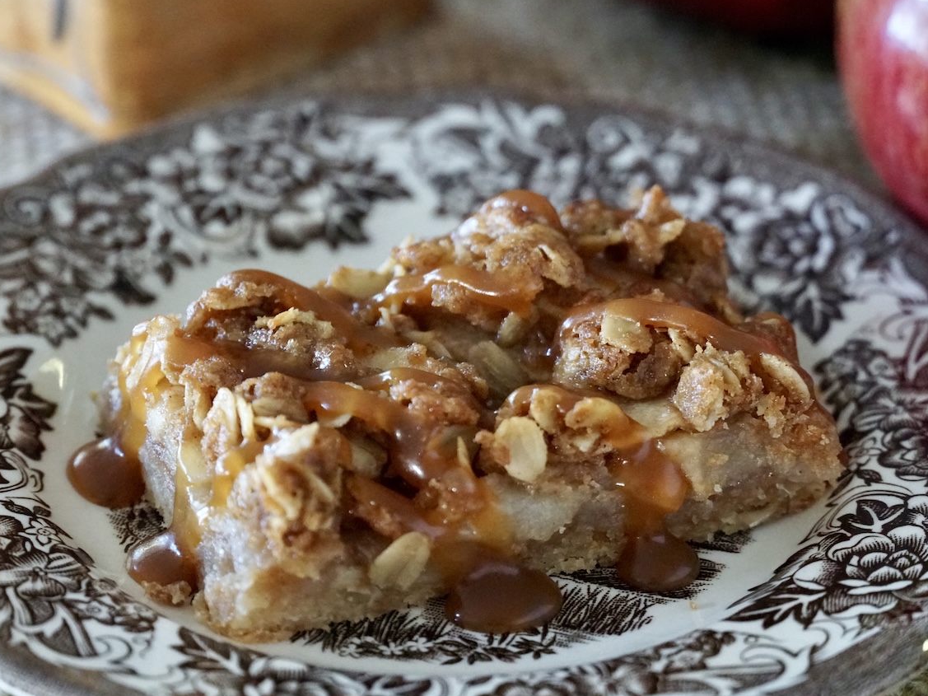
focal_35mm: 131
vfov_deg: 11.3
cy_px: 346
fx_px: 3512
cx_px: 428
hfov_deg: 15.1
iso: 6400
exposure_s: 1/50
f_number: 5.6
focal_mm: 80
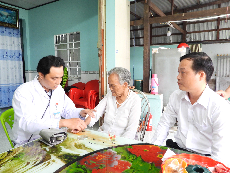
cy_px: 86
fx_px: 173
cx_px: 115
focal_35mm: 26
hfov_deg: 67.3
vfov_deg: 53.1
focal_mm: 4.7
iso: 400
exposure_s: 1/10
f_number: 2.8
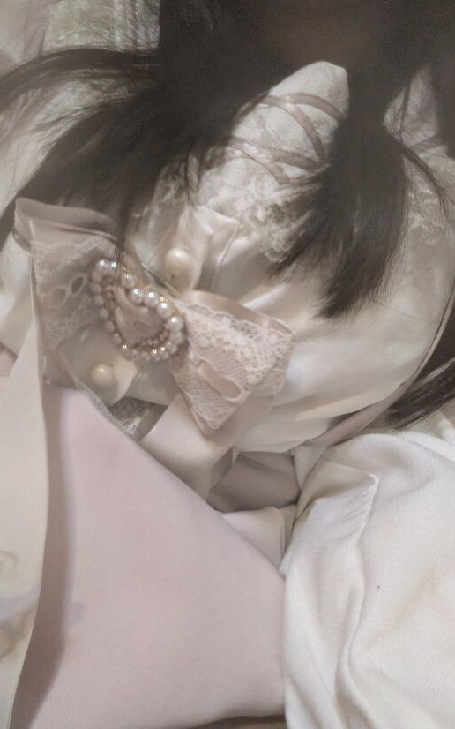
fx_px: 456
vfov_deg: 77.2
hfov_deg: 52.8
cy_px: 373
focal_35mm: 23
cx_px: 192
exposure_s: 1/120
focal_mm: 2.74
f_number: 2.2
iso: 1113
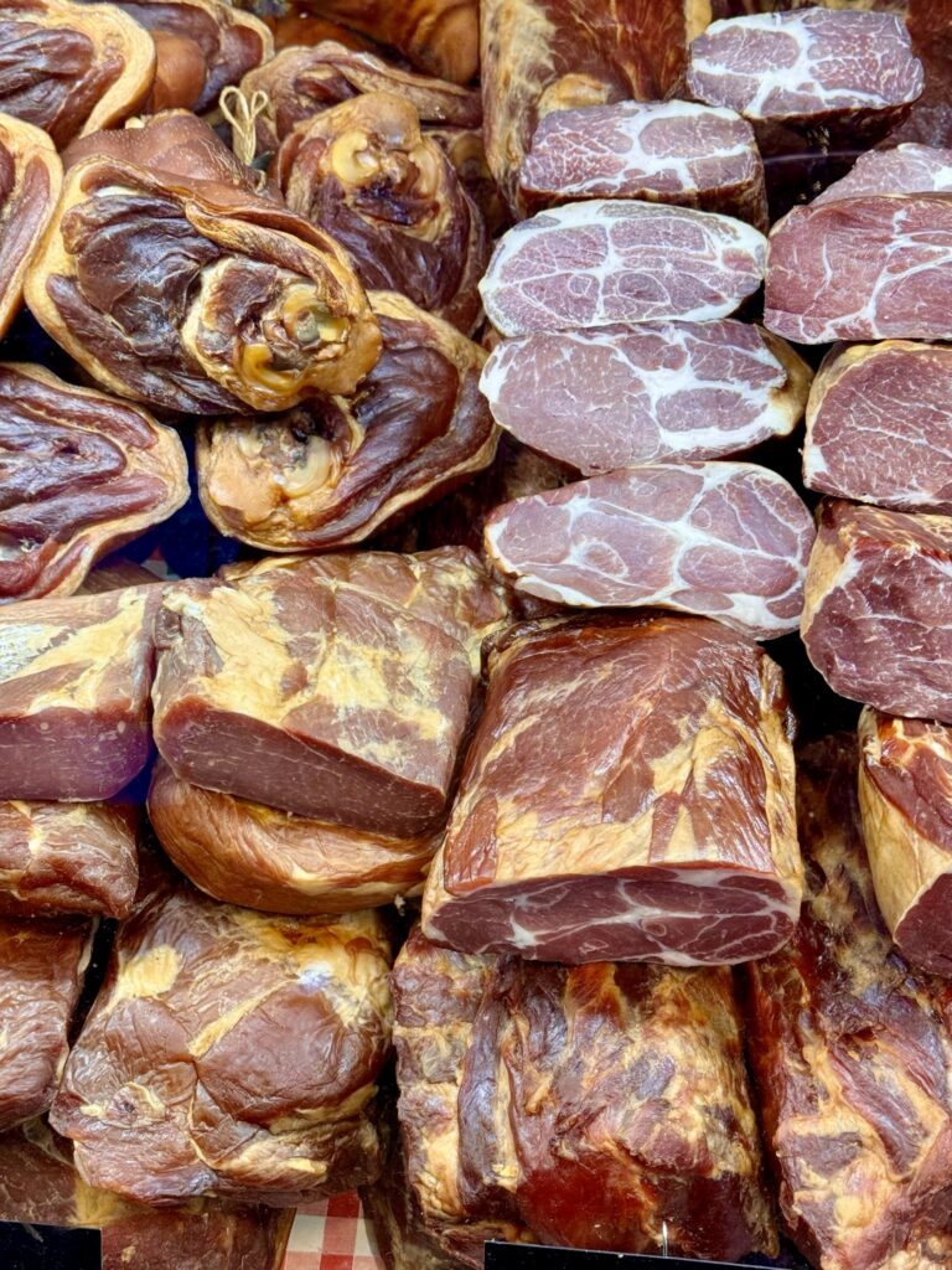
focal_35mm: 48
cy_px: 635
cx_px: 476
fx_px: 1760
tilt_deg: -55.0
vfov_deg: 39.7
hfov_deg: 30.3
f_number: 1.78
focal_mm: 6.76
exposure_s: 1/50
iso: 64
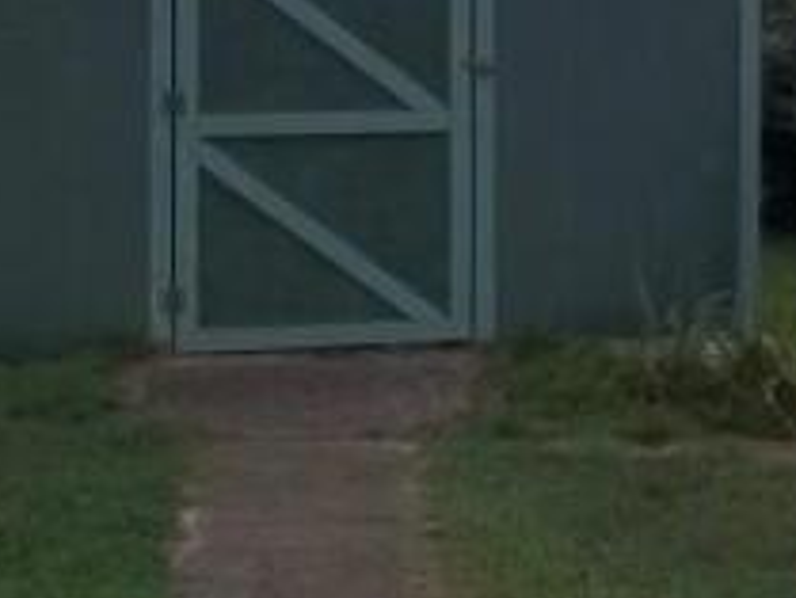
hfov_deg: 21.2
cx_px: 800
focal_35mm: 89
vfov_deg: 16.2
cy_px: -34
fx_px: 2048
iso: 64
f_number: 8.8
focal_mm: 5.7
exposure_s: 1/125
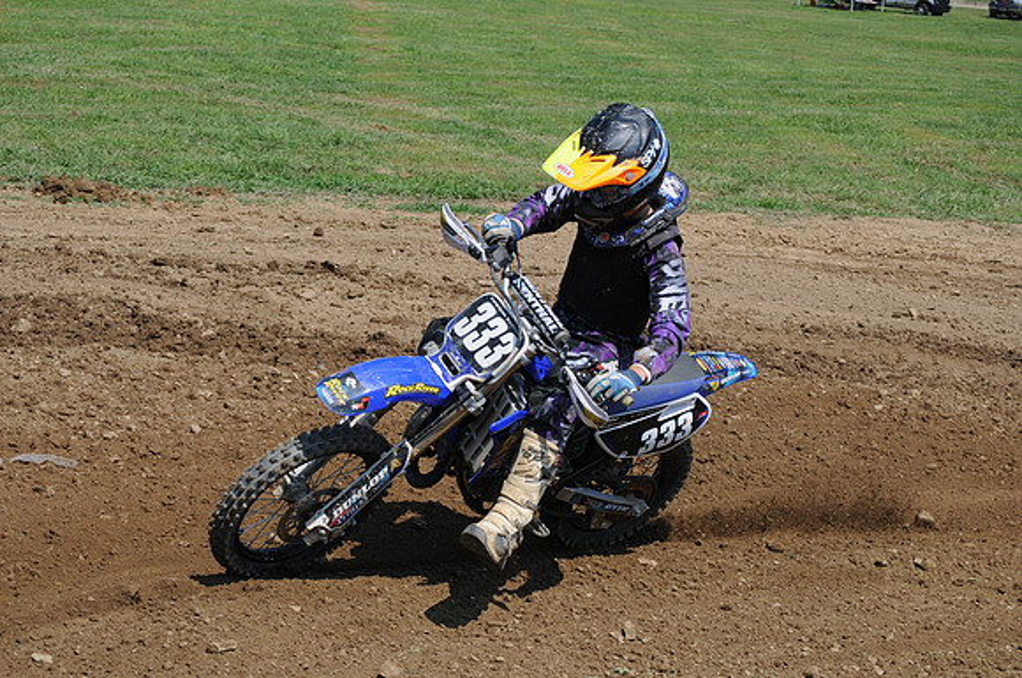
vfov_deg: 14.7
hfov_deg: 21.9
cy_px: 339
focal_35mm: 93
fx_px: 2636
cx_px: 511
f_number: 8
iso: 400
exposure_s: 1/1600
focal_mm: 62
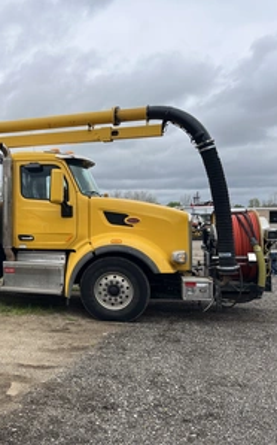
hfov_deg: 31.3
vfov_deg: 52.8
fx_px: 447
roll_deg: -0.6
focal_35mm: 37
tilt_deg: -0.7
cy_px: 222
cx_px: -12
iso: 50
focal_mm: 5.1
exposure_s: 1/4016
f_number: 1.6
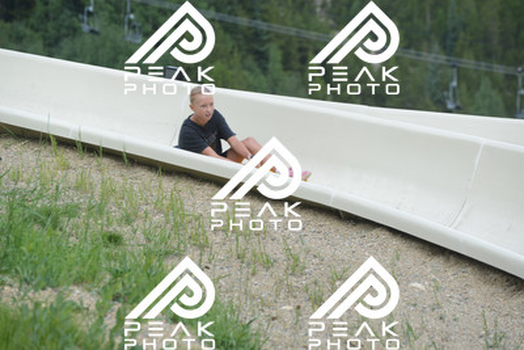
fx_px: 2839
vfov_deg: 7.0
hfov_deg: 10.5
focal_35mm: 195
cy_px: 175
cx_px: 262
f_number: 6.3
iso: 400
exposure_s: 1/640
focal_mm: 195
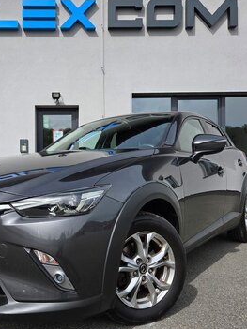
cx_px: 80
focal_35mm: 32
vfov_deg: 56.8
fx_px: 305
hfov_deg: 43.4
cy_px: 166
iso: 80
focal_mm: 5.4
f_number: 1.8
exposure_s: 1/3977
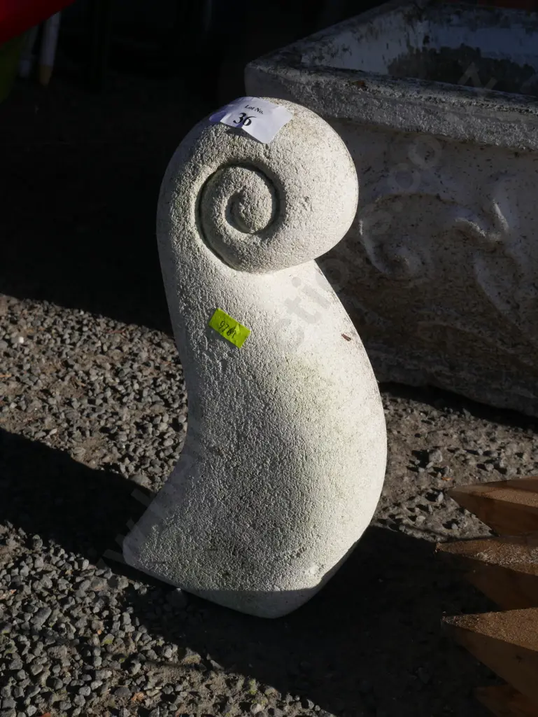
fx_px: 1035
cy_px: 358
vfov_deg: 38.2
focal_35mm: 50
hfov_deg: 29.1
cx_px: 269
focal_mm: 25
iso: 200
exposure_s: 1/400
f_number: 11
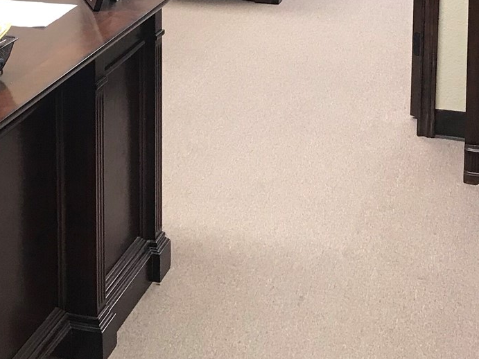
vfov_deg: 16.7
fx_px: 1148
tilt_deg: -8.7
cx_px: 170
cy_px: -113
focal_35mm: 83
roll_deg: +0.2
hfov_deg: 23.5
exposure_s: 1/20
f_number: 1.8
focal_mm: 3.99
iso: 40
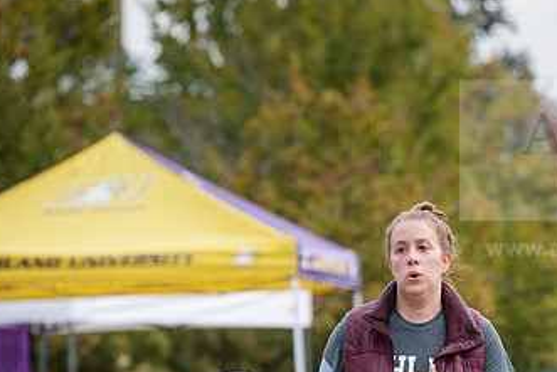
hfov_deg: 5.9
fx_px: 5417
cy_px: 284
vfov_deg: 3.9
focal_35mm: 350
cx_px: 409
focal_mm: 200
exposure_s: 1/400
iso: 400
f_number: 5
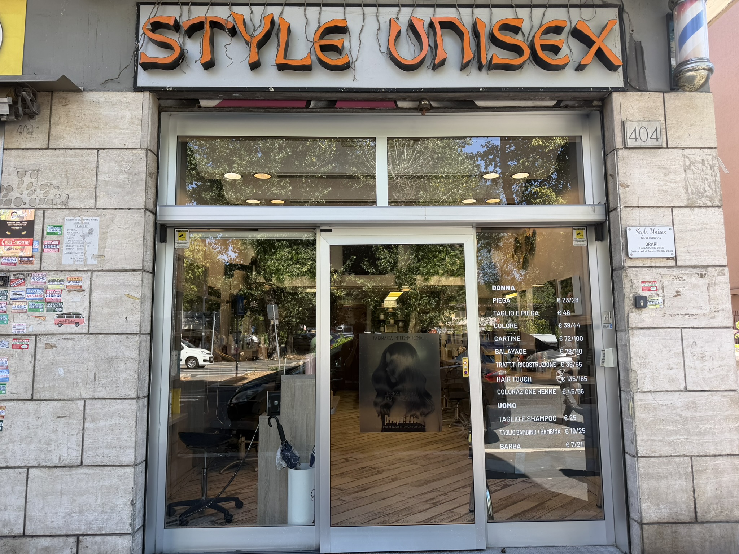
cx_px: 370
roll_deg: +0.8
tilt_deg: +7.9
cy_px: 277
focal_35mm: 24
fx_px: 512
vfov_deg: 56.8
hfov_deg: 71.6
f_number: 1.78
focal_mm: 6.76
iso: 80
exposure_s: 1/423
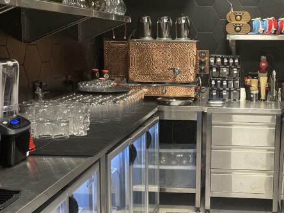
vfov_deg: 24.4
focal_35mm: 60
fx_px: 492
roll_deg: -0.7
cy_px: 123
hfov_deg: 31.7
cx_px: 208
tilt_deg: -10.2
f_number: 1.6
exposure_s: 1/60
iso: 250
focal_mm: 4.2
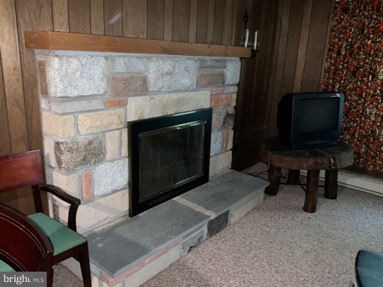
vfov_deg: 48.2
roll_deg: -2.3
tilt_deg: -16.0
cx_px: 192
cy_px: 144
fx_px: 321
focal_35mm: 29
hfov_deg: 61.7
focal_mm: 3
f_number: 1.8
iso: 160
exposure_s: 1/16
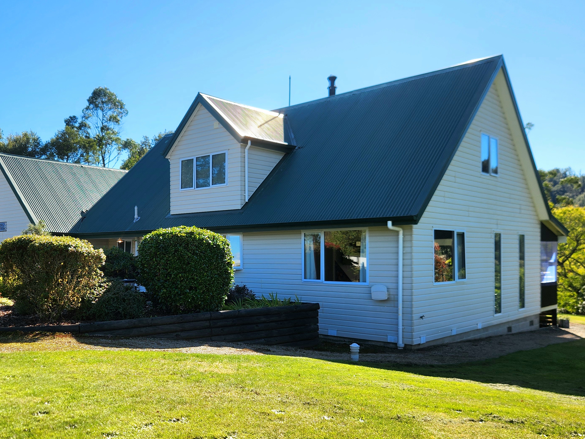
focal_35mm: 33
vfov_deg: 42.8
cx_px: 223
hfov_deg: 54.8
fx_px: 558
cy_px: 251
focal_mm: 5.4
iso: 20
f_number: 1.8
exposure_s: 1/1000
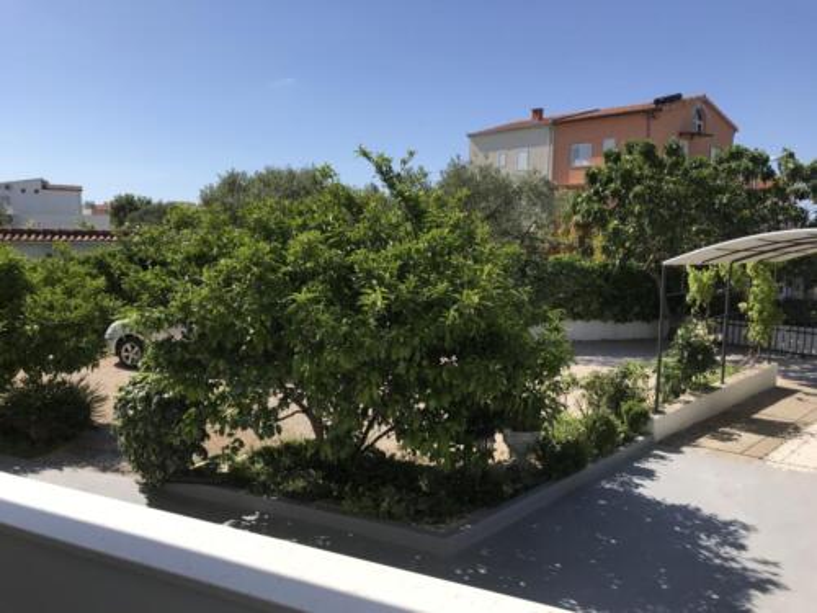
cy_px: 306
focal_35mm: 28
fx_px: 661
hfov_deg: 63.4
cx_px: 408
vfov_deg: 49.7
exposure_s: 1/2336
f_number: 1.8
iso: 20
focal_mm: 3.99
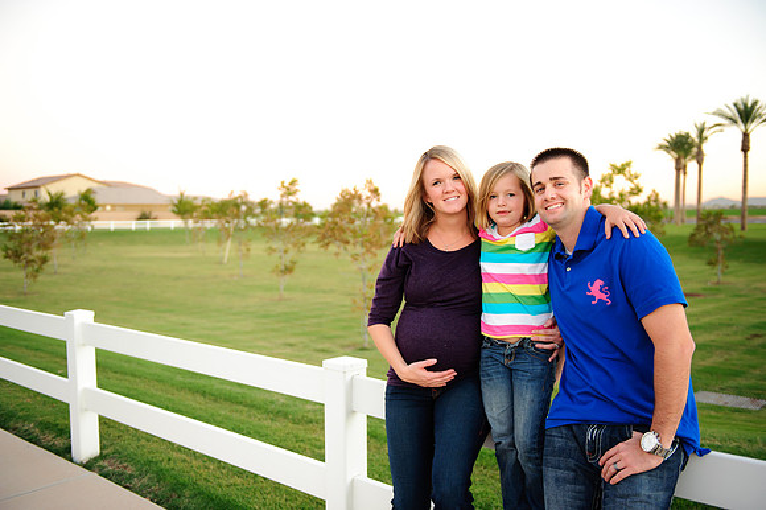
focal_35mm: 35
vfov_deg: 37.8
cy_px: 255
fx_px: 744
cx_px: 383
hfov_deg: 54.5
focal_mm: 35
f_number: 2.8
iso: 1000
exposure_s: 1/250
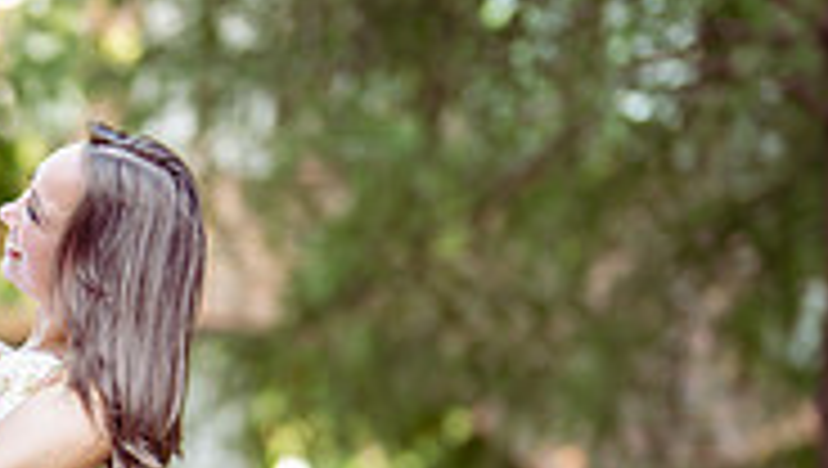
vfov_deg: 5.7
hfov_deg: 10.0
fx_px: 4638
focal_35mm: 211
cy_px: 671
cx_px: -217
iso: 320
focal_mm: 50
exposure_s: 1/800
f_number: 1.2
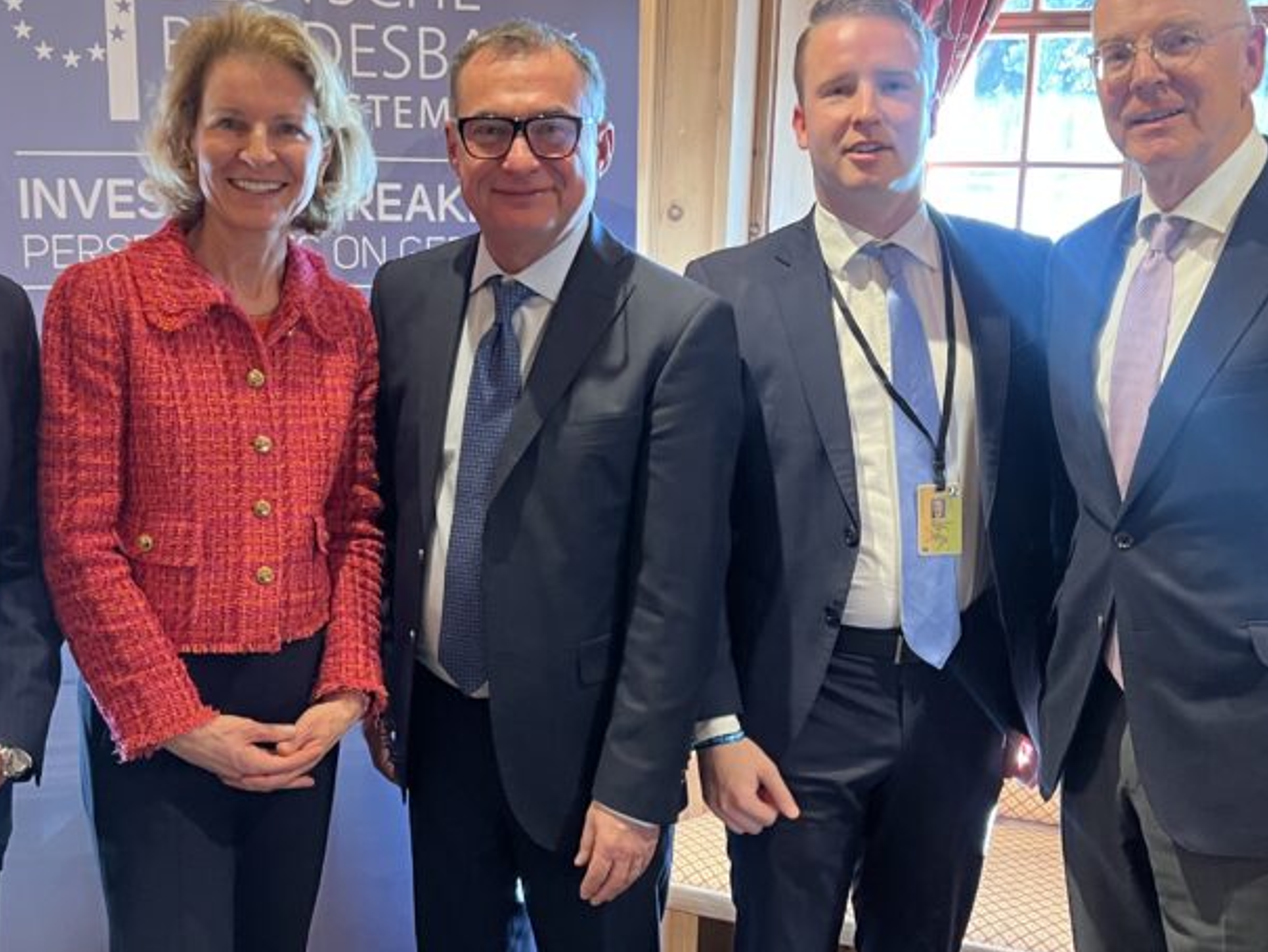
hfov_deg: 42.7
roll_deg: -0.4
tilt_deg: -11.7
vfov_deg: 32.9
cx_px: 513
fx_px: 1612
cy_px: 499
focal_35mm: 44
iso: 200
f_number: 1.5
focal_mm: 5.7
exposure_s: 1/50
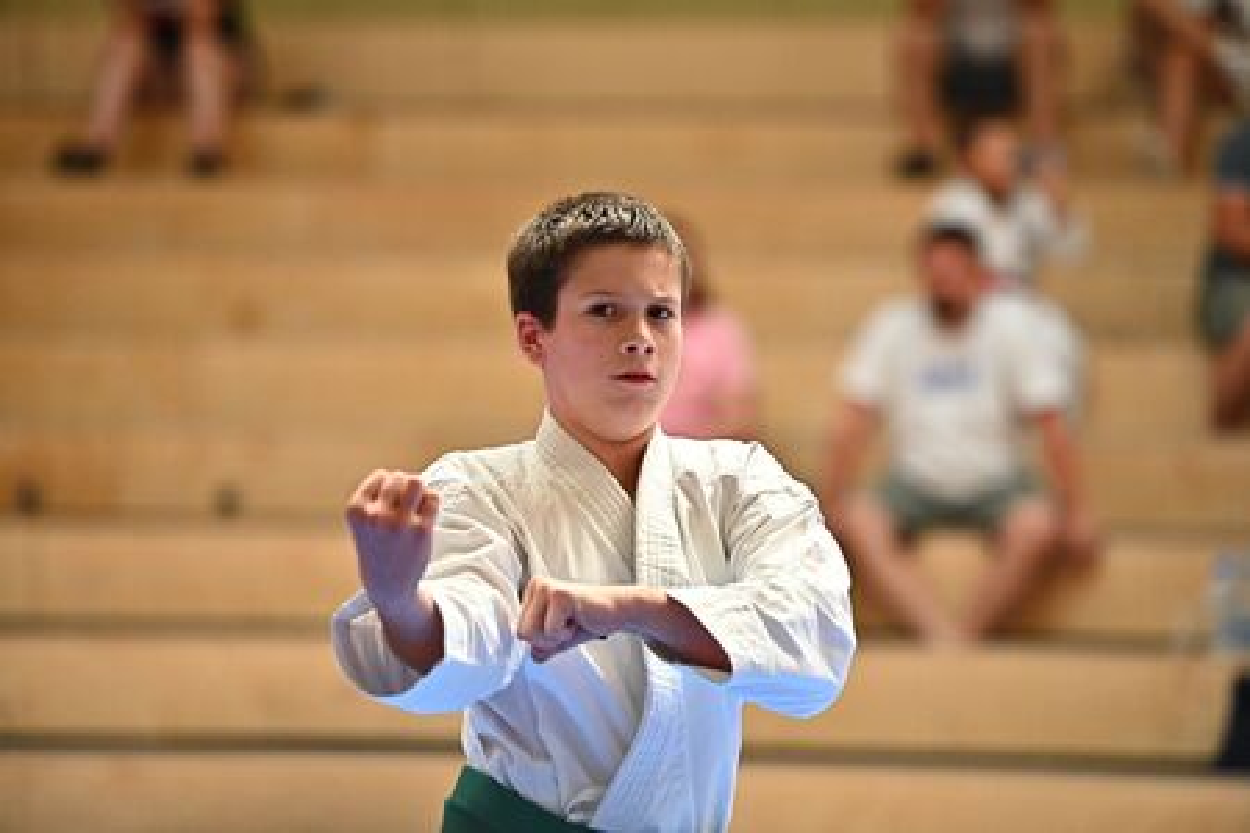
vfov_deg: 7.6
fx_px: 6250
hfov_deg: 11.4
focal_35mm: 180
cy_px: 416
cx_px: 625
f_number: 2.8
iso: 2000
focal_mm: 180
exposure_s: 1/2500
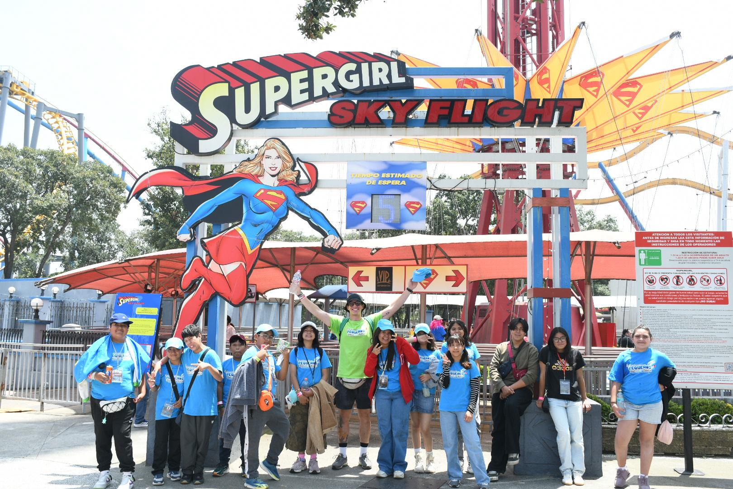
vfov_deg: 43.6
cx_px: 366
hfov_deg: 61.9
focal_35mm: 30
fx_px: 611
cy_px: 244
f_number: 7.1
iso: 125
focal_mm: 20
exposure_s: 1/125
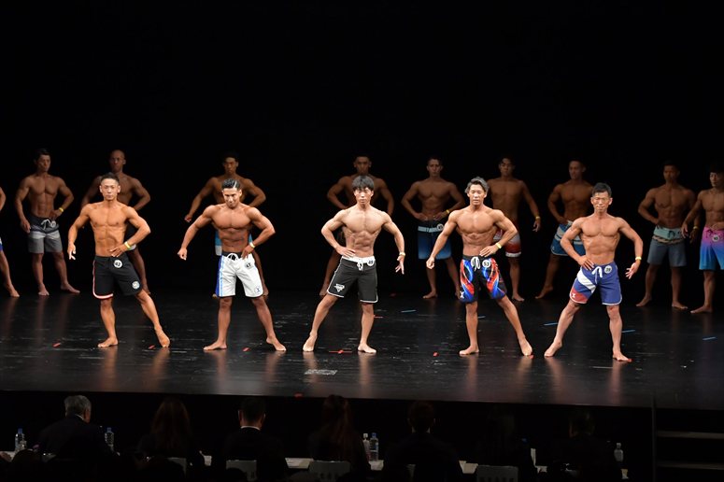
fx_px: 2472
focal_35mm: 123
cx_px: 362
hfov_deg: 16.7
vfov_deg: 11.1
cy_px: 241
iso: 3200
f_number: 5.6
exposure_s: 1/400
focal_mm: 82
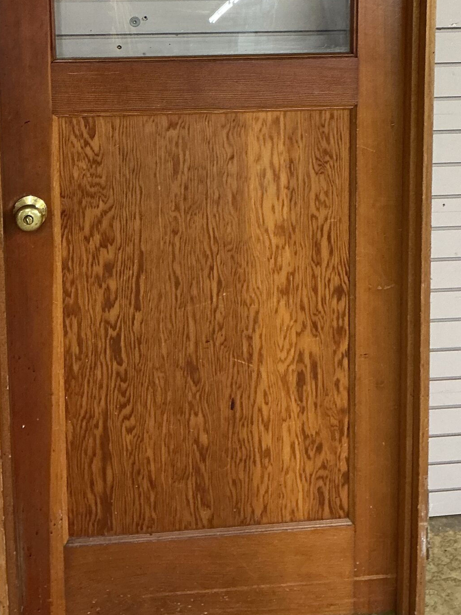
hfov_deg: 27.0
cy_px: 97
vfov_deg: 34.1
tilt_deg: -15.4
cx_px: 219
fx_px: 959
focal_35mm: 54
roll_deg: +0.2
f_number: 1.8
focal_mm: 3
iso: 160
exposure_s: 1/60
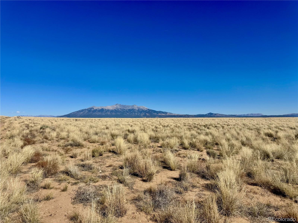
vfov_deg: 56.8
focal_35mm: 24
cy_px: 112
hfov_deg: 71.6
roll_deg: +0.8
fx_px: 207
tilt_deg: +2.0
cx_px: 149
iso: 80
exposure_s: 1/7937
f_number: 1.78
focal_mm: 6.76
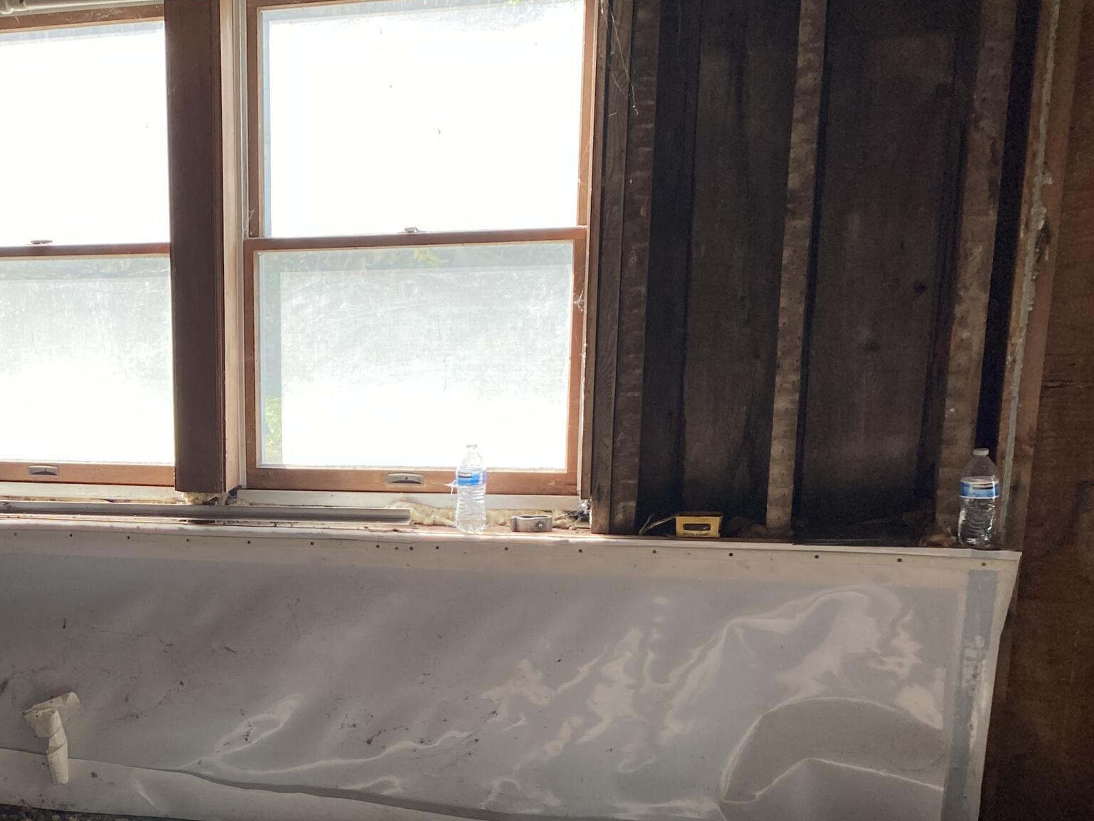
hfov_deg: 35.2
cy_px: 607
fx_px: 1612
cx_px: 99
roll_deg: +2.2
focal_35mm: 51
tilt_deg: -15.5
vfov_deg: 28.2
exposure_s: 1/122
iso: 50
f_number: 1.8
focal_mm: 4.25
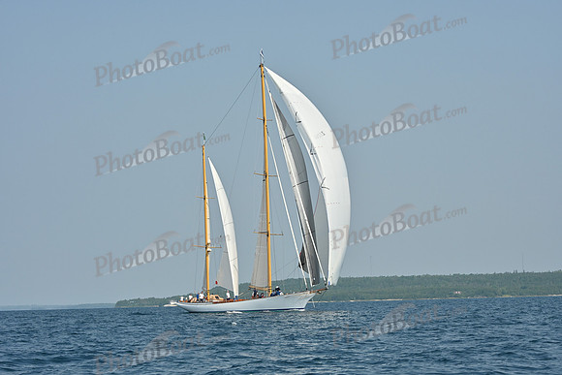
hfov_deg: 20.4
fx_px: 1561
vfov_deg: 13.7
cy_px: 188
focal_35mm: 100
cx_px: 281
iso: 320
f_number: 11
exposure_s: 1/1000
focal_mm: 100
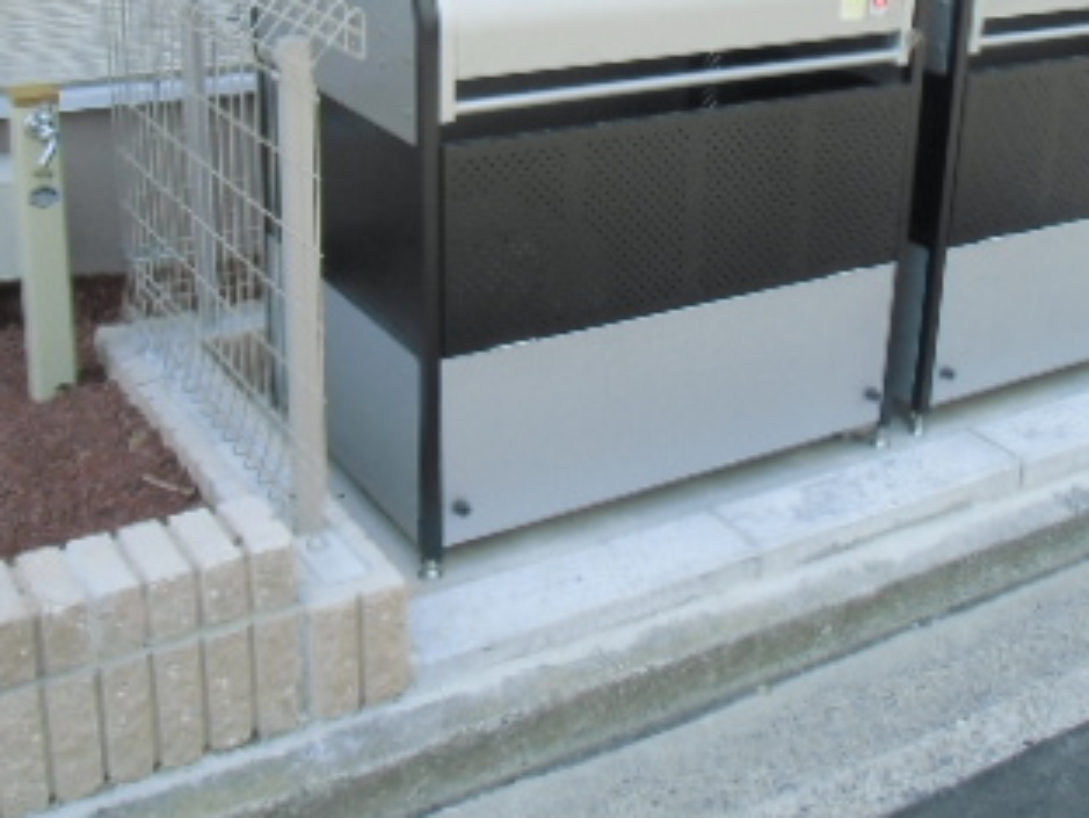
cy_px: 237
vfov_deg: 29.4
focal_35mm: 49
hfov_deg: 38.8
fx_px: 1542
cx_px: 633
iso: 64
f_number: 3
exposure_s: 1/200
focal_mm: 4.24
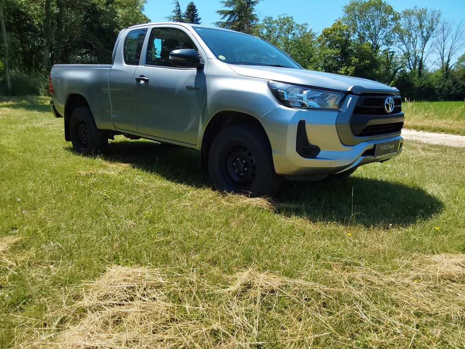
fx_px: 376
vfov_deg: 49.7
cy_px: 174
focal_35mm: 28
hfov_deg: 63.4
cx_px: 232
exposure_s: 1/1508
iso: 50
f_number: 1.9
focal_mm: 2.91
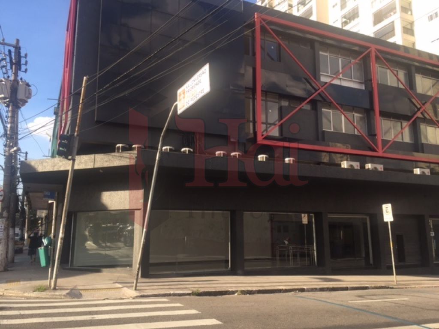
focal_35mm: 29
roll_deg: -1.6
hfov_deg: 61.7
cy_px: 164
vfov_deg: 48.2
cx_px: 220
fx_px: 368
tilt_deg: +9.5
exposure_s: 1/520
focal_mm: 4.15
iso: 32
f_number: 2.2
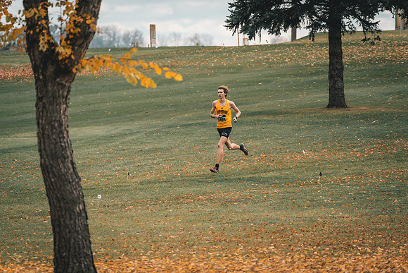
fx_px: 4622
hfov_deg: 5.1
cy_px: 136
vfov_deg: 3.4
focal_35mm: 408
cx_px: 204
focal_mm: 400
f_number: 6.3
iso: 400
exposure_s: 1/1000
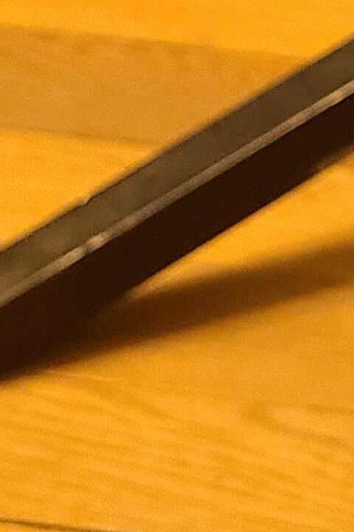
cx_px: 900
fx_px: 2242
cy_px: -320
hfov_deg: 8.2
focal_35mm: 152
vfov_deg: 12.7
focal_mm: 5.4
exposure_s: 1/25
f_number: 1.8
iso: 800
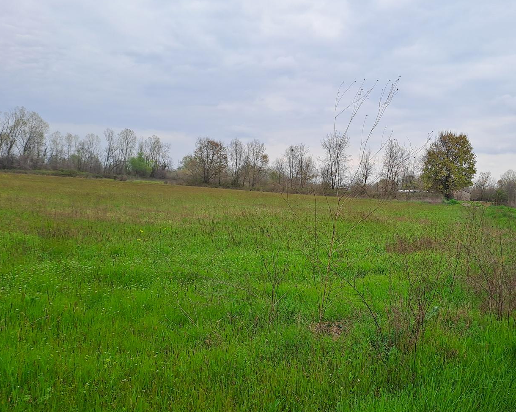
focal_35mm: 32
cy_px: 223
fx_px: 489
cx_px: 320
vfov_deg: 45.8
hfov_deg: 55.1
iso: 32
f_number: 1.8
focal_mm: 4.65
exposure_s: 1/1136
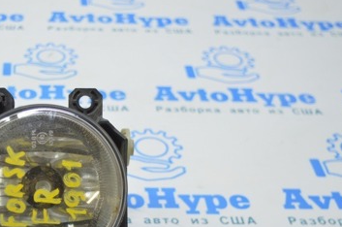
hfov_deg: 25.0
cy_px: 196
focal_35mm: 79
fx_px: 748
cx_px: 38
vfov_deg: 17.0
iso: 400
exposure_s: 1/50
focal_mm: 29
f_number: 4.2
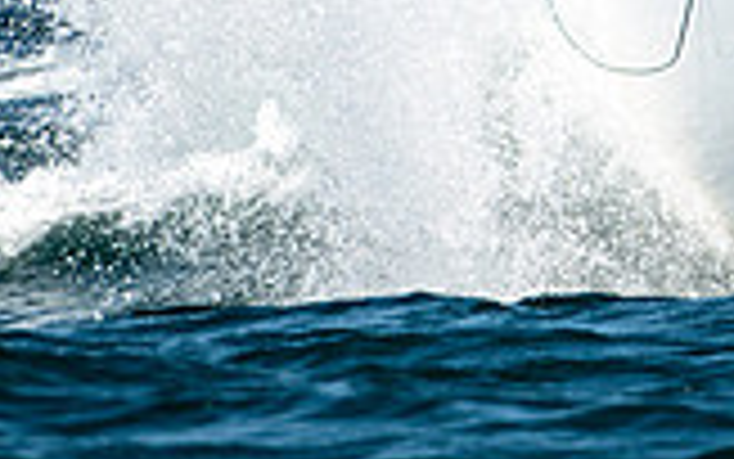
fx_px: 54669
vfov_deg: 0.5
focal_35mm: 2732
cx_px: 725
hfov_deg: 0.8
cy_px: -168
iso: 400
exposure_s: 1/2500
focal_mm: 400
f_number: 5
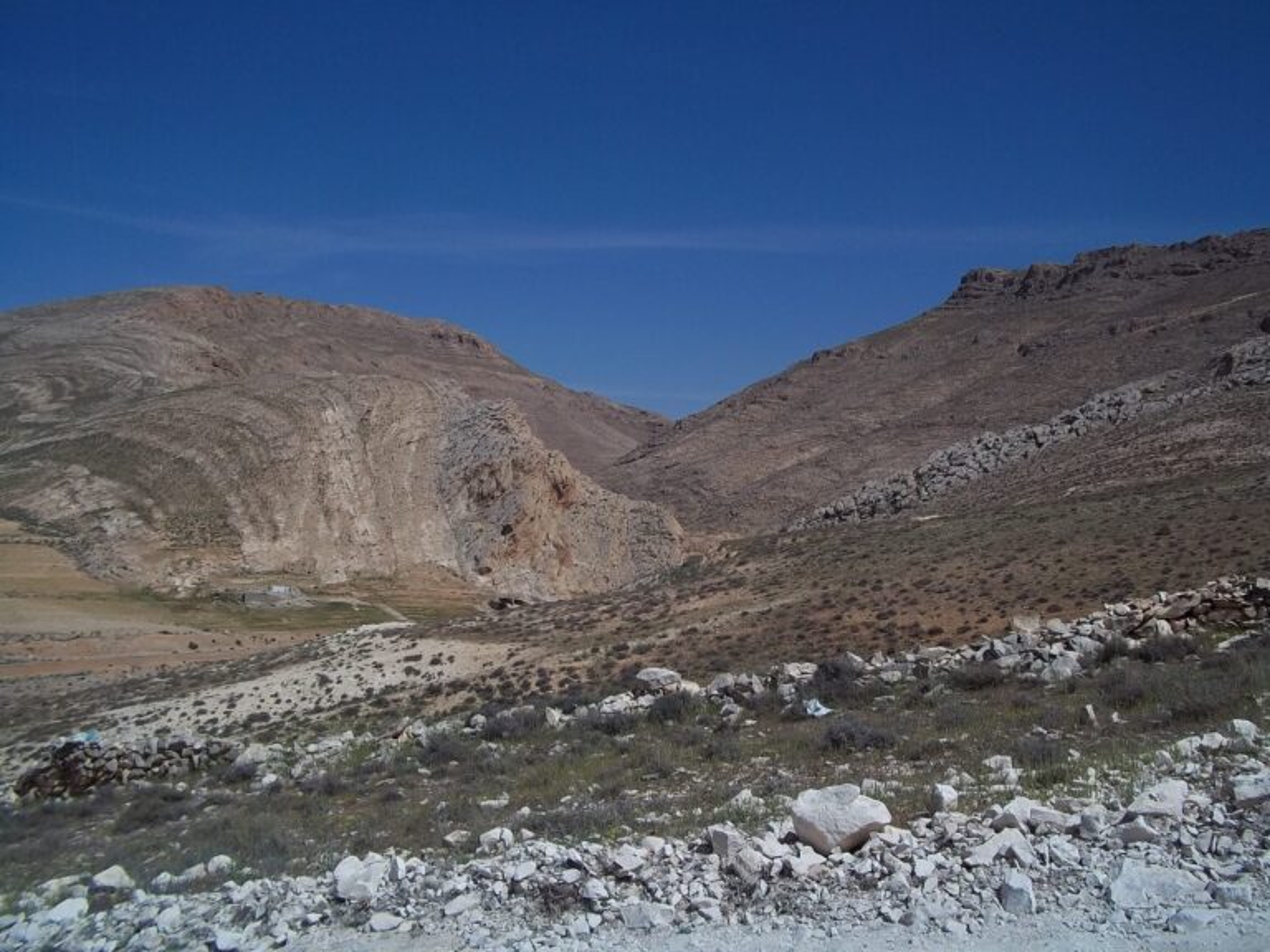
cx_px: 635
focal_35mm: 36
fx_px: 1321
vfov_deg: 39.7
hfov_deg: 51.4
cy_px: 476
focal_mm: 6.5
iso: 80
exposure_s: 1/640
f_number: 8
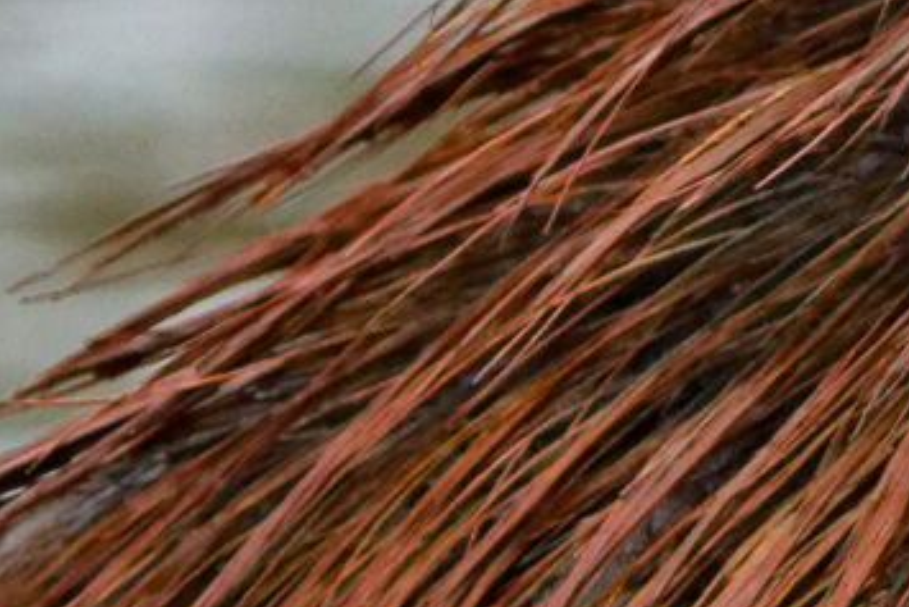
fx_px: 109220
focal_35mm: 4324
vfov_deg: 0.3
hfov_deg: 0.5
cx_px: 2783
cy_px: 45
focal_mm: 400
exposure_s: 1/2000
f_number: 8
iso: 1000
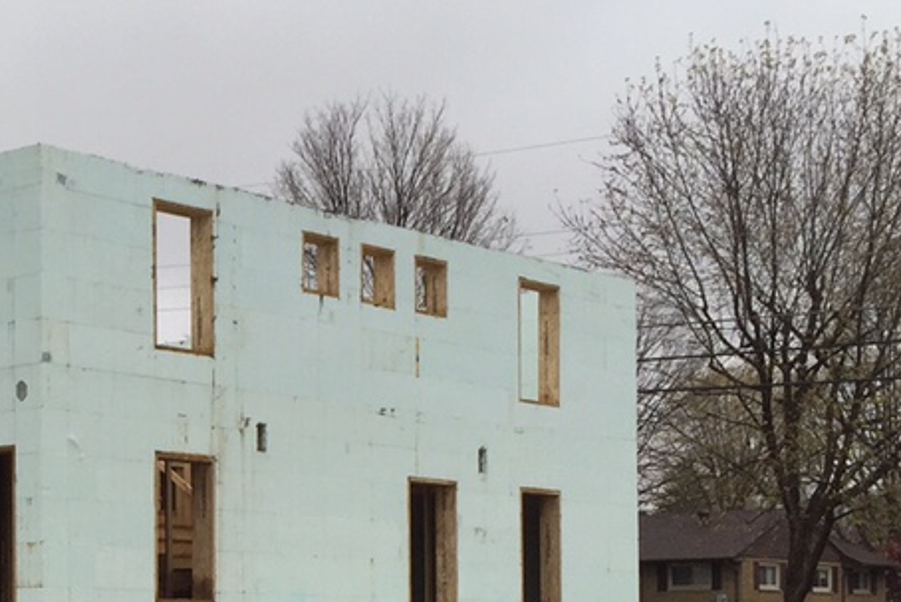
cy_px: 616
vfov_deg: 15.8
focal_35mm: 85
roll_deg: +0.0
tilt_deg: +1.3
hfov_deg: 22.6
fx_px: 2128
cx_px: -77
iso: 32
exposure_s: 1/215
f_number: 2.2
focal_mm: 4.15
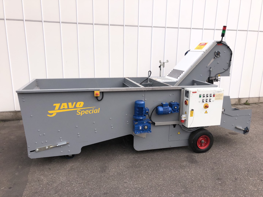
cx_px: 132
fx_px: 213
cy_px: 98
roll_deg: -1.0
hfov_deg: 63.4
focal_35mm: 28
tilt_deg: -11.5
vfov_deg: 49.7
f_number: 1.8
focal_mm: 4
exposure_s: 1/2525
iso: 20
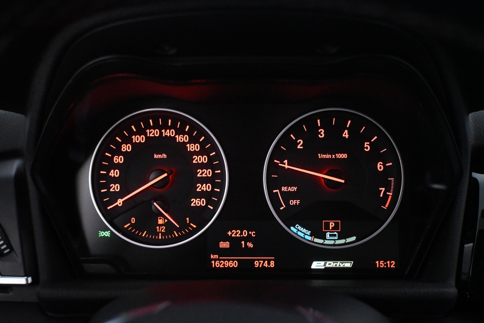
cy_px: 162
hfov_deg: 57.2
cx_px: 242
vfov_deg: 40.0
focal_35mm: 33
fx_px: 444
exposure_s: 1/60
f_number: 4
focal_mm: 22
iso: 7200
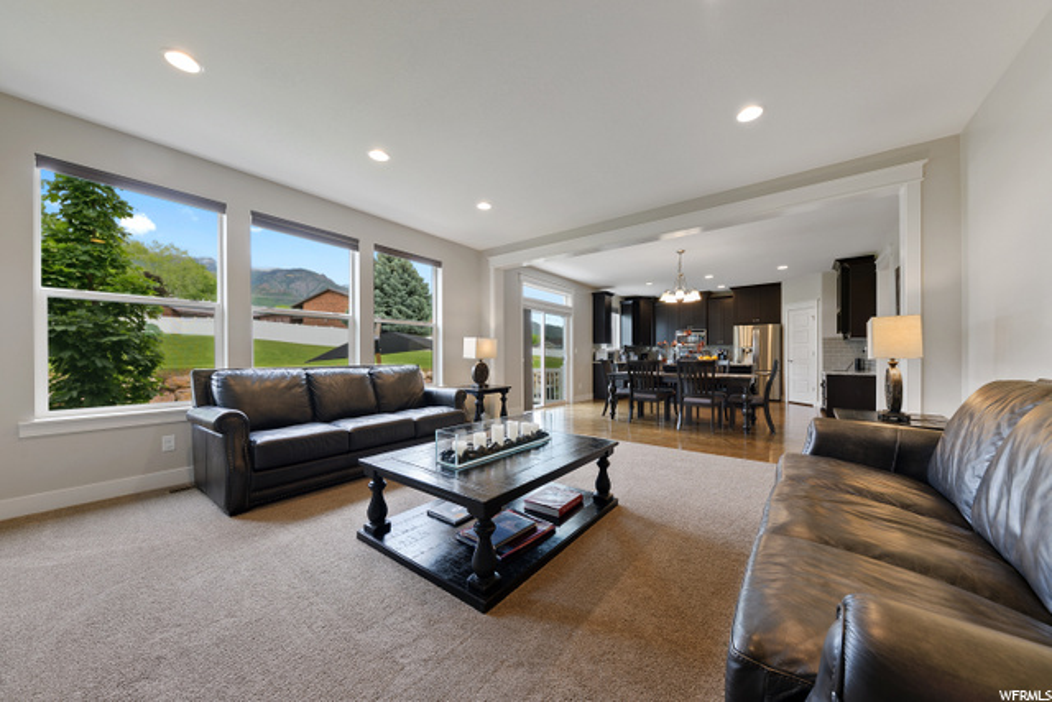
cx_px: 526
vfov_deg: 90.0
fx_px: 351
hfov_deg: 112.6
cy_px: 351
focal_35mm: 12
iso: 100
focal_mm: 12
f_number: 8
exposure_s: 1.6
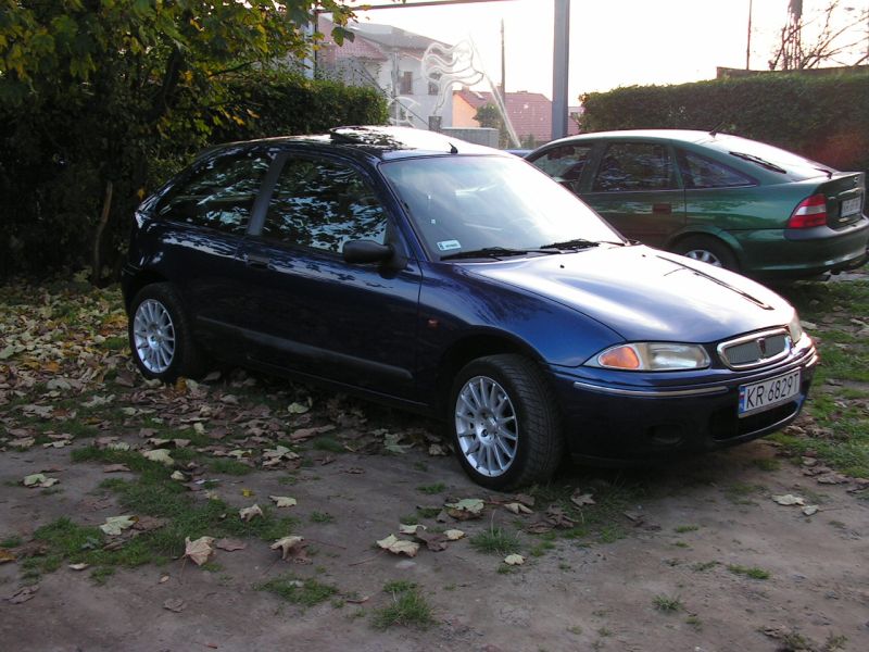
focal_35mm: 44
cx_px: 434
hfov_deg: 42.9
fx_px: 1105
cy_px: 326
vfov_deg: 32.9
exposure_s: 1/40
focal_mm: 7.4
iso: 80
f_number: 3.2
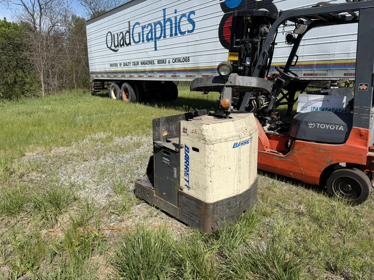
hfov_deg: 71.6
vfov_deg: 56.8
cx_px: 187
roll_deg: -2.2
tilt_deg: -14.6
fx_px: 259
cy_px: 140
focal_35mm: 24
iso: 80
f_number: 1.78
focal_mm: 6.76
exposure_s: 1/5714
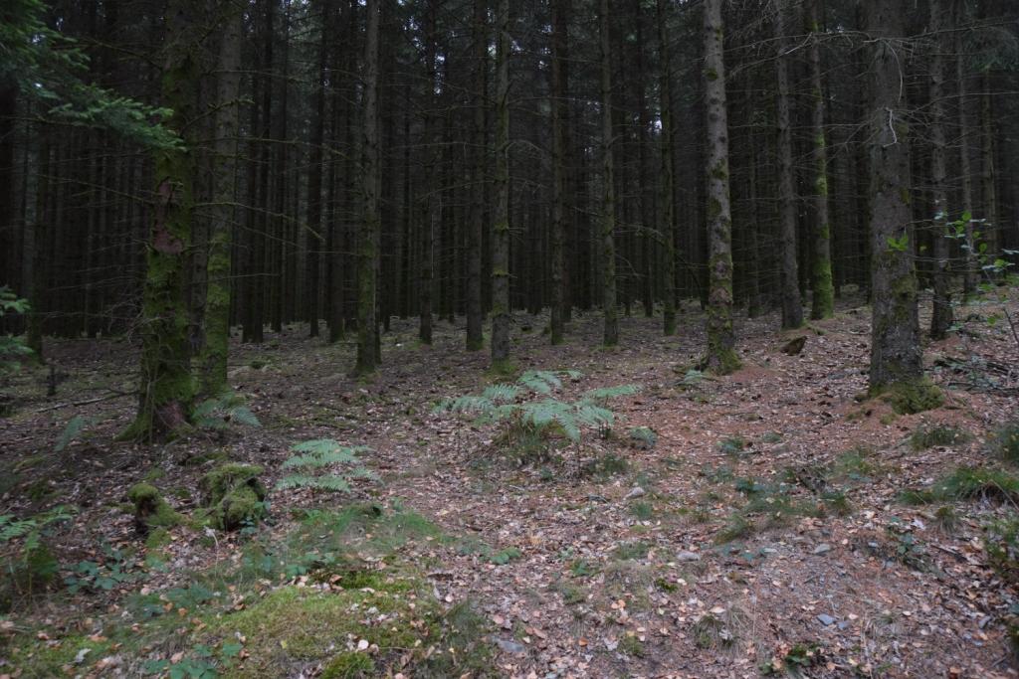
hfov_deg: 67.4
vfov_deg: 47.9
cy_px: 340
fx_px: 764
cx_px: 510
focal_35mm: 27
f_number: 5.6
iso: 400
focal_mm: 18
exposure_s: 1/125
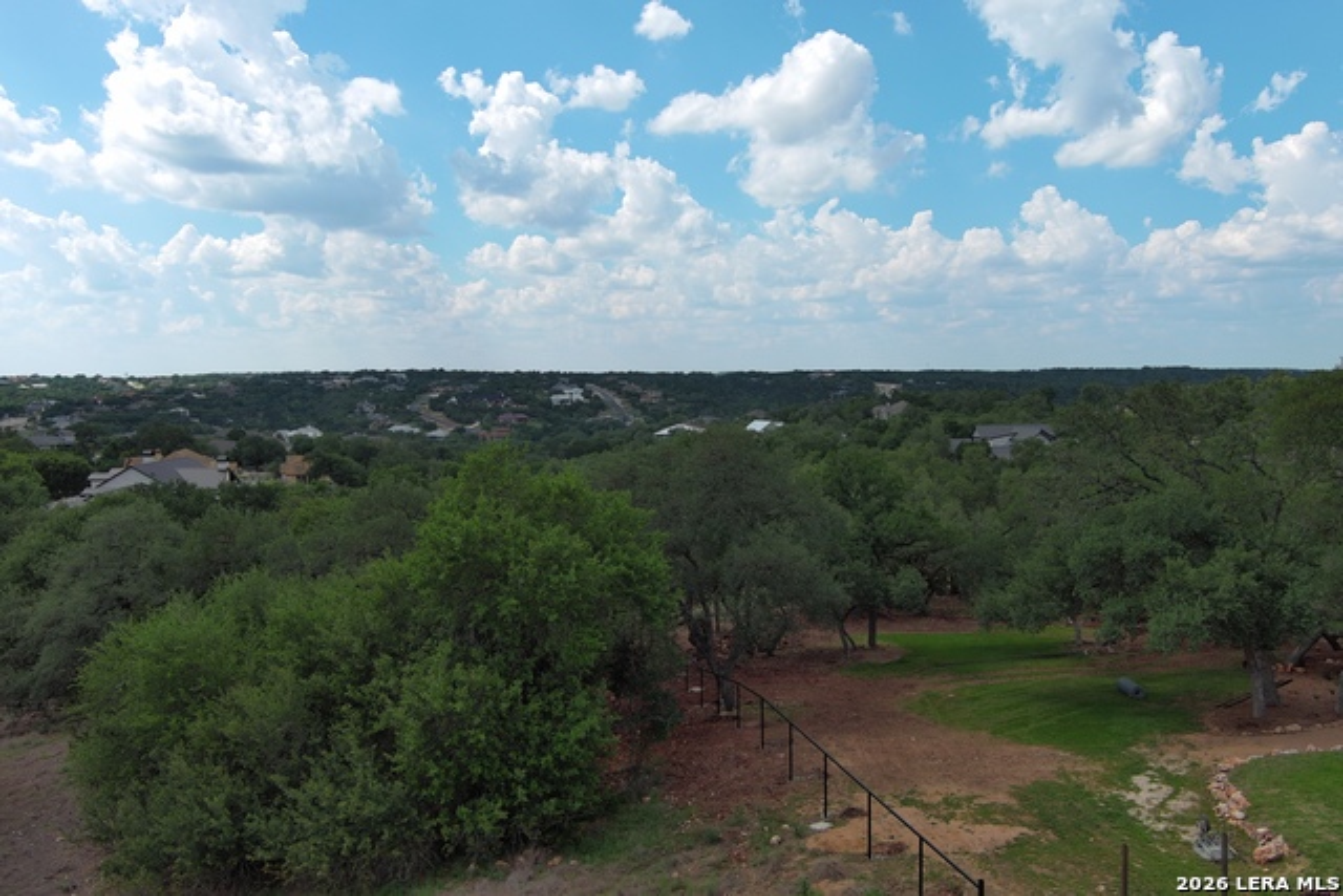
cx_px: 672
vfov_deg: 45.0
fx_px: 1082
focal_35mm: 29
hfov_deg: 63.6
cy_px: 448
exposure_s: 1/1701
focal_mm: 10.57
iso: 100
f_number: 2.8
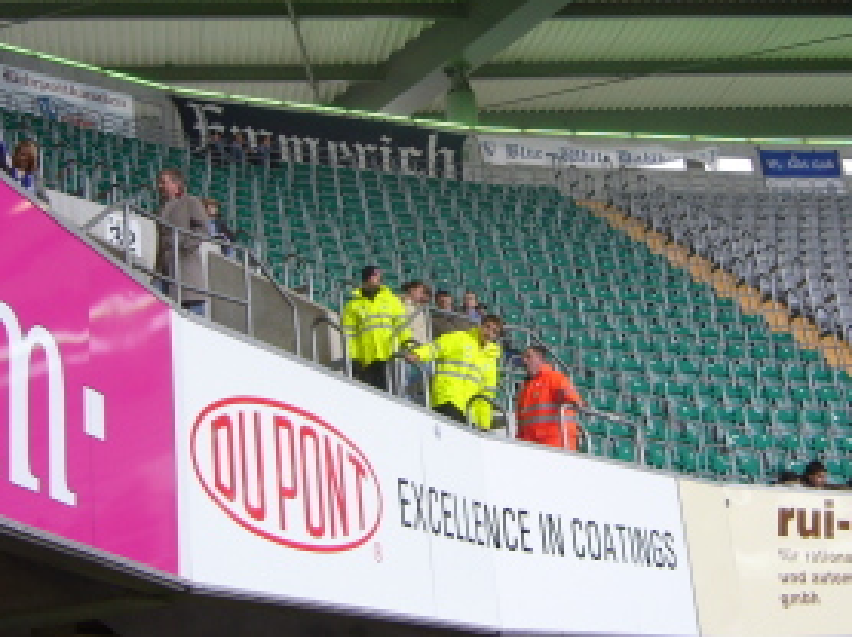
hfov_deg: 30.7
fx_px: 1549
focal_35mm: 63
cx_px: 478
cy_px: 164
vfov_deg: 23.0
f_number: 2.8
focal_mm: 5.8
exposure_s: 1/50
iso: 80
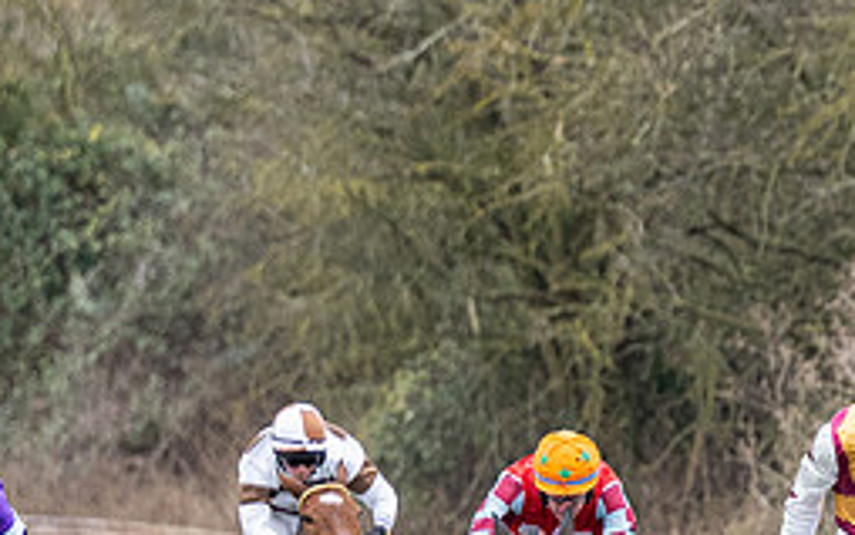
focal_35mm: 1014
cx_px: 946
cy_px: 673
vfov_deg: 1.3
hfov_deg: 2.1
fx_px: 23638
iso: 640
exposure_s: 1/1000
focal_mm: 165
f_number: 2.8
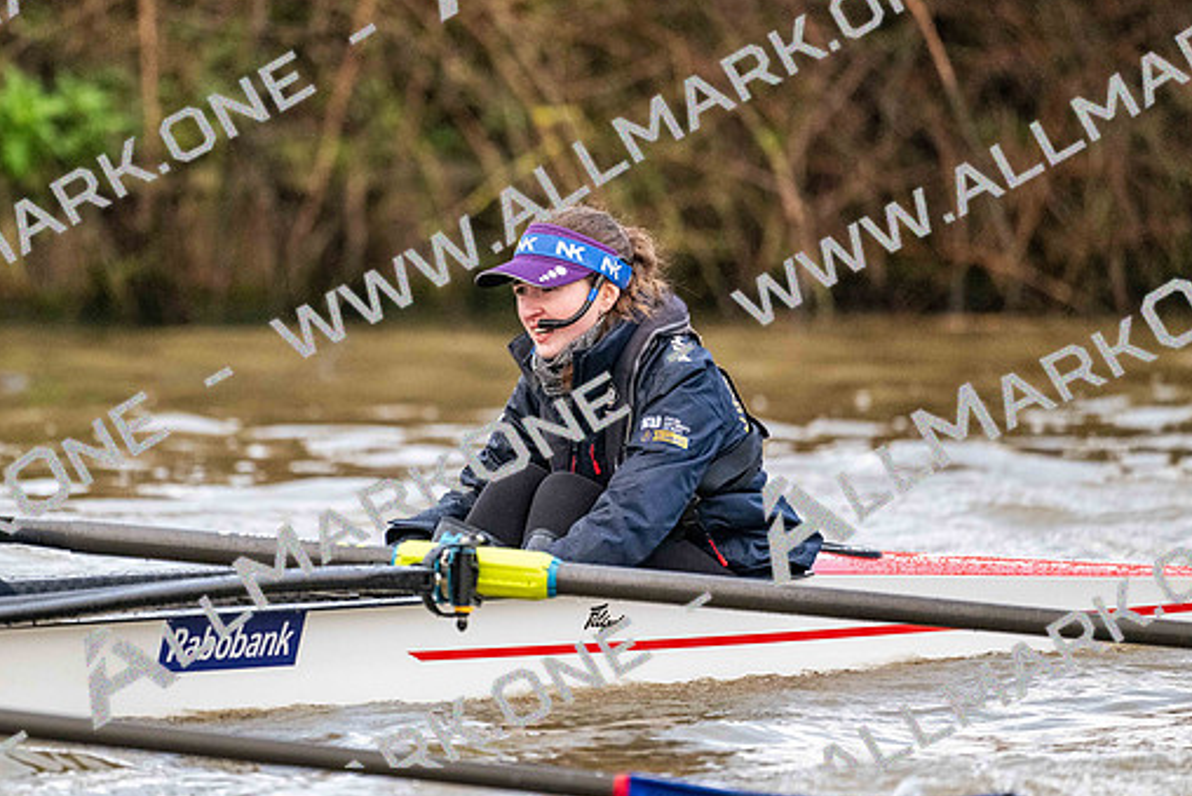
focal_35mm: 457
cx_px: 561
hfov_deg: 4.5
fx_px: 15135
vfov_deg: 3.0
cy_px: 365
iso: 6400
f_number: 4.5
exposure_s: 1/1600
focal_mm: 400
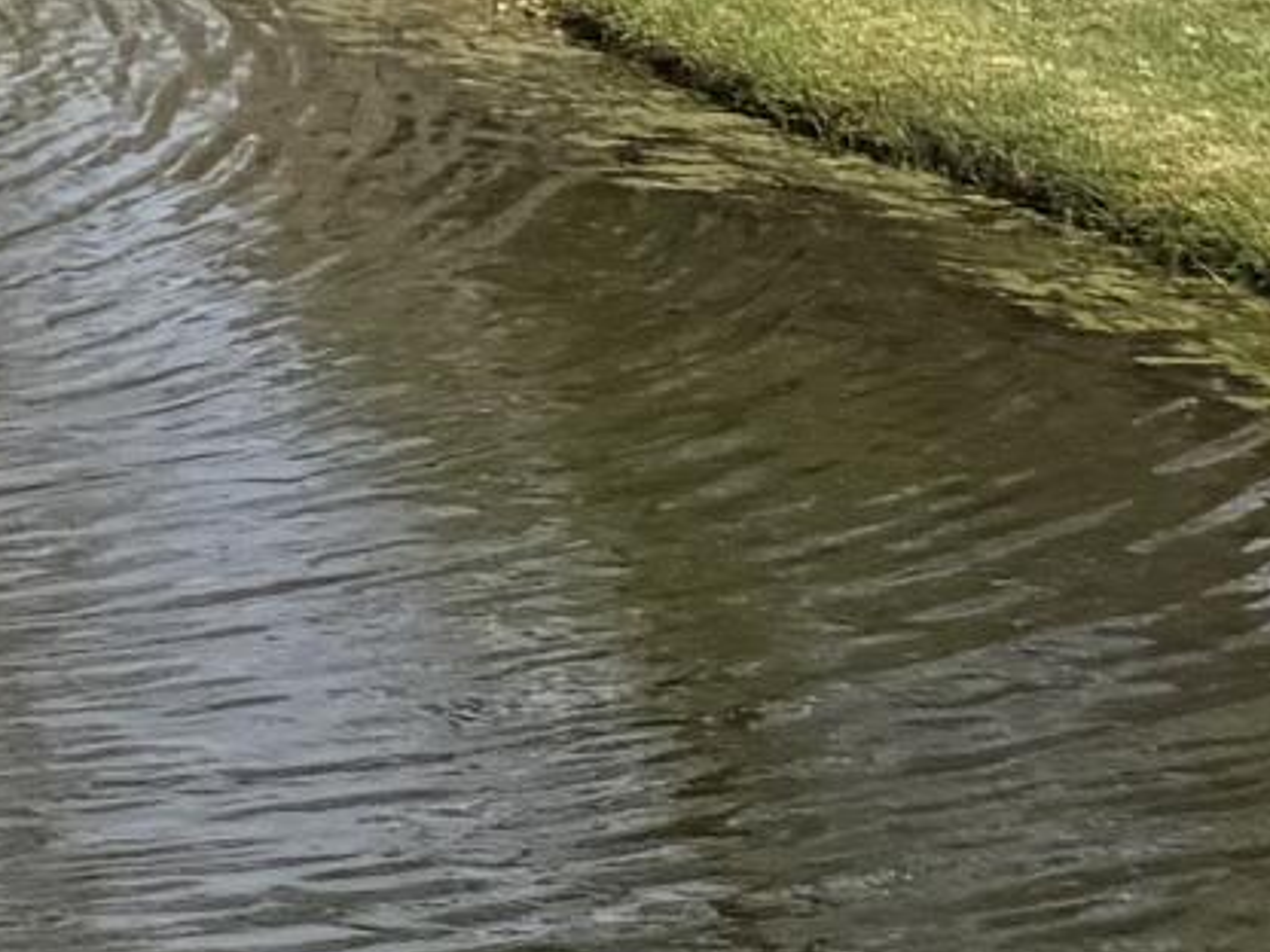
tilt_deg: +5.0
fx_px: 6347
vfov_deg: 7.6
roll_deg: +0.5
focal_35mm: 173
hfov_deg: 8.4
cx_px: -3227
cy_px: -1767
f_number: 1.78
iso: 80
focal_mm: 6.76
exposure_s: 1/4975
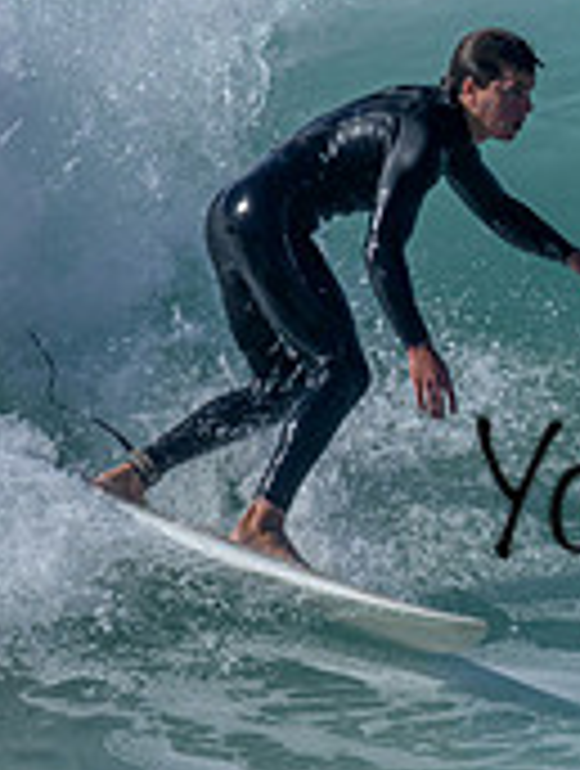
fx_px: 57958
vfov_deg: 0.8
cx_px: 940
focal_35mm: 2604
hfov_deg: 0.6
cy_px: 448
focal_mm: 800
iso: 220
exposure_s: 1/2500
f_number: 6.3
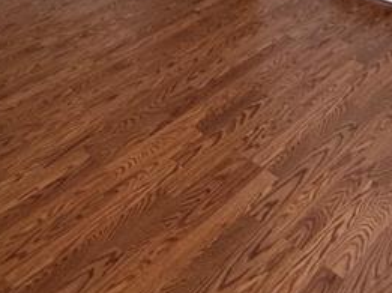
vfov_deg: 20.8
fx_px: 622
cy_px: -193
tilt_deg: -8.1
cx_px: 128
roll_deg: +1.9
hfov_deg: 34.6
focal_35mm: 55
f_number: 2.2
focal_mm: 2.22
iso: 250
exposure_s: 1/99
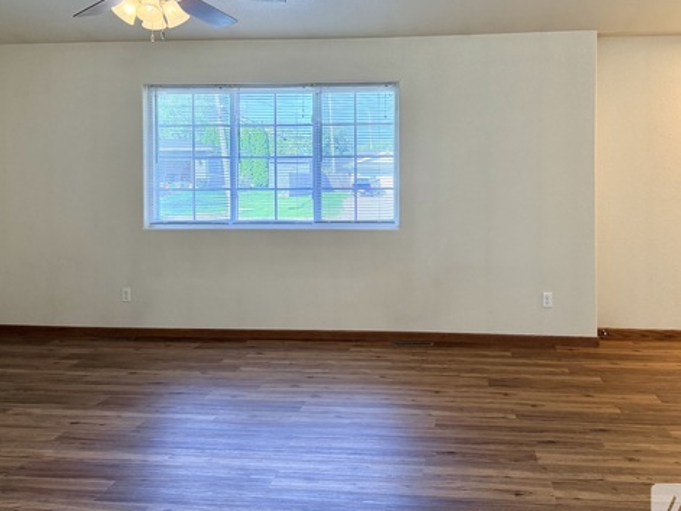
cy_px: 180
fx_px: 669
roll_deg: +0.6
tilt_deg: -1.5
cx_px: 403
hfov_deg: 53.7
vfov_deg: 41.4
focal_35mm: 34
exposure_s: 1/180
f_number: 1.78
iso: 200
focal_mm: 6.76
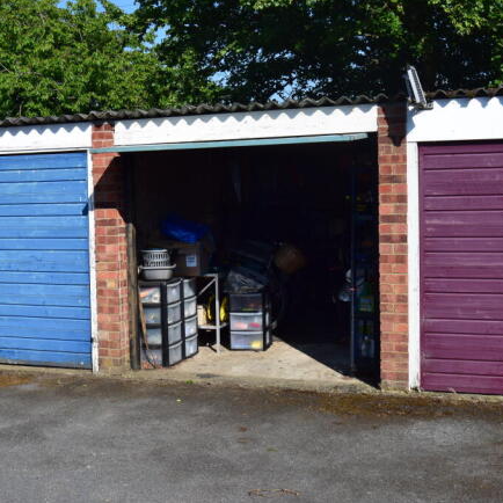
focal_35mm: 50
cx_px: 213
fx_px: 822
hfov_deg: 34.0
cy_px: 251
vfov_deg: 34.0
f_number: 11
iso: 400
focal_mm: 26
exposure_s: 1/500
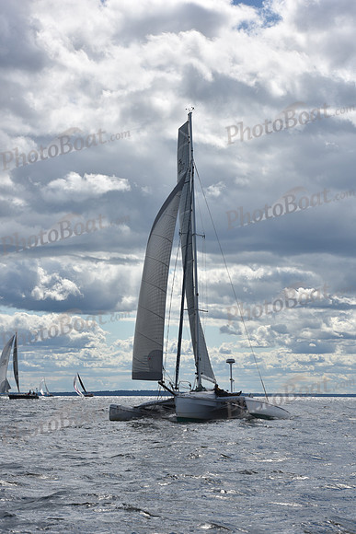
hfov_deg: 14.9
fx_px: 1364
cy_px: 267
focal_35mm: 92
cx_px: 178
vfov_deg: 22.1
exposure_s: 1/1000
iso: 250
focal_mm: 92
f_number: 11
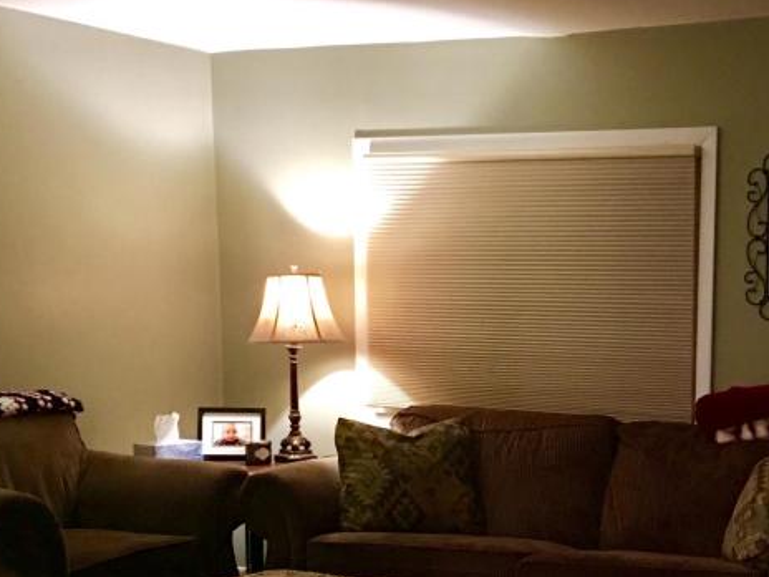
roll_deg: -1.0
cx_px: 612
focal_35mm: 64
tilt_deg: -8.1
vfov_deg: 22.3
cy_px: 531
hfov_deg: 29.6
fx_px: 1422
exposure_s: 1/4
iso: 80
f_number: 2.2
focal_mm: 4.15
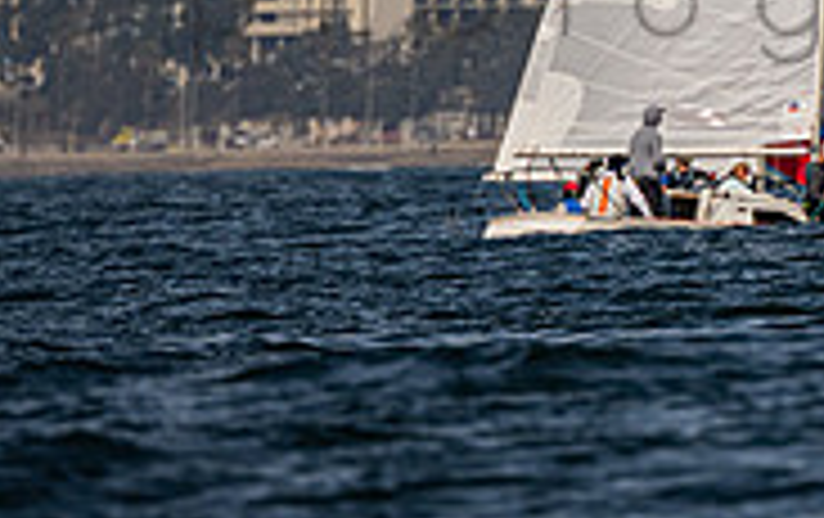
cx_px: 870
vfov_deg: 0.8
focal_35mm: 1684
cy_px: -279
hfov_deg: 1.2
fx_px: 37875
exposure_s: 1/4000
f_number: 5.6
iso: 320
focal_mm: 400
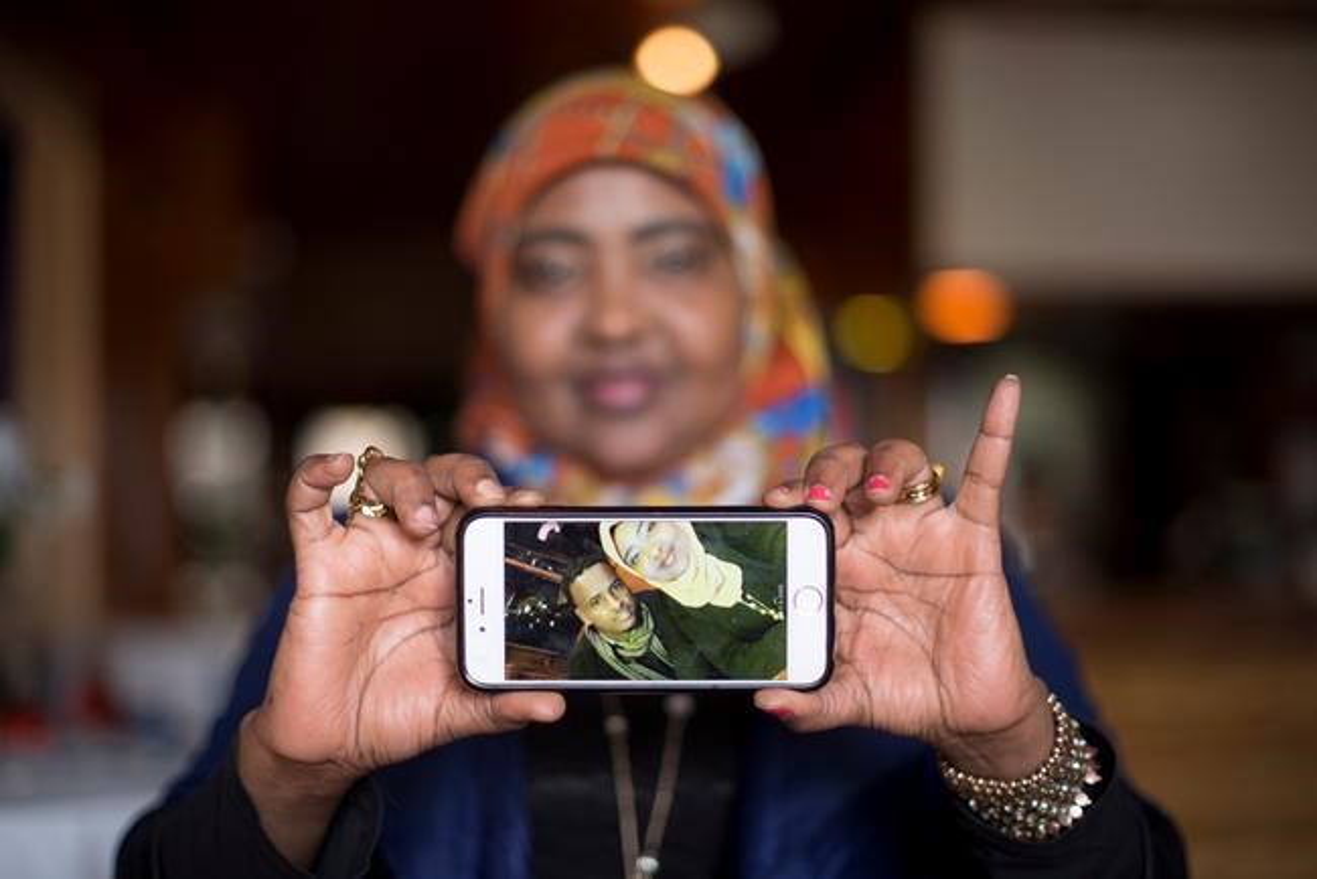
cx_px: 658
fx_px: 1830
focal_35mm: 50
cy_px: 440
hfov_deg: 39.6
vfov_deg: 27.0
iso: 400
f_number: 1.4
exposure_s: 1/400
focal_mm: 50
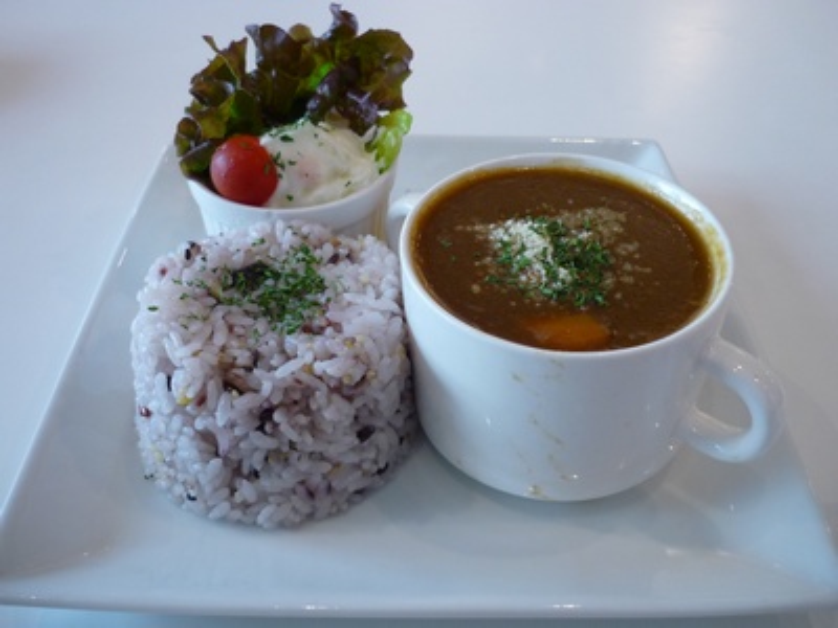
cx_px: 419
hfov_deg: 55.4
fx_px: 799
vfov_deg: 42.9
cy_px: 314
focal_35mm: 33
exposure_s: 1/30
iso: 200
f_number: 2.8
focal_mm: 5.5
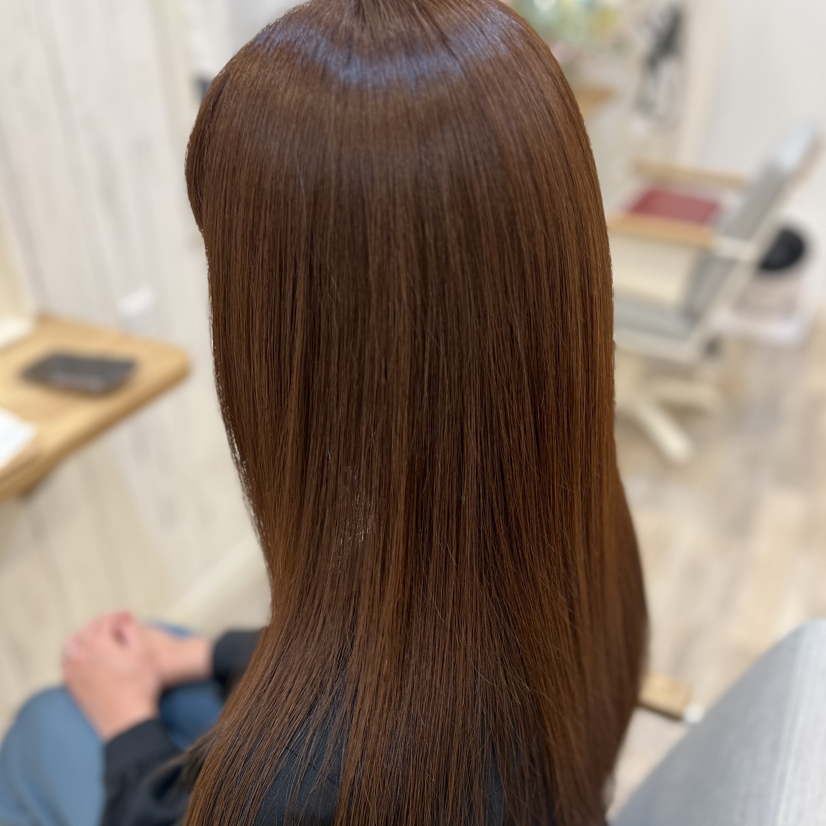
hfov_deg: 52.5
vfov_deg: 52.1
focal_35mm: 31
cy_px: 503
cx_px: 411
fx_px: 837
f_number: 1.5
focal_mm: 5.7
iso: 100
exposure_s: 1/50
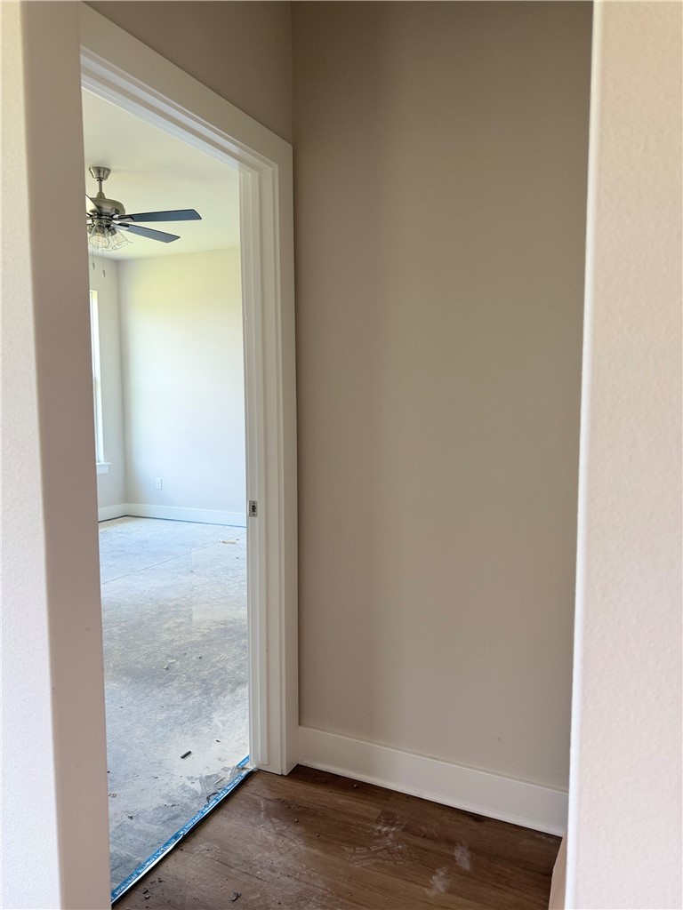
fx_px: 631
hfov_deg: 56.8
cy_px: 455
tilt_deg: -3.9
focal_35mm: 24
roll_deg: +0.9
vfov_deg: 71.6
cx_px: 342
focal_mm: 6.76
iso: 80
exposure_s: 1/121
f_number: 1.78
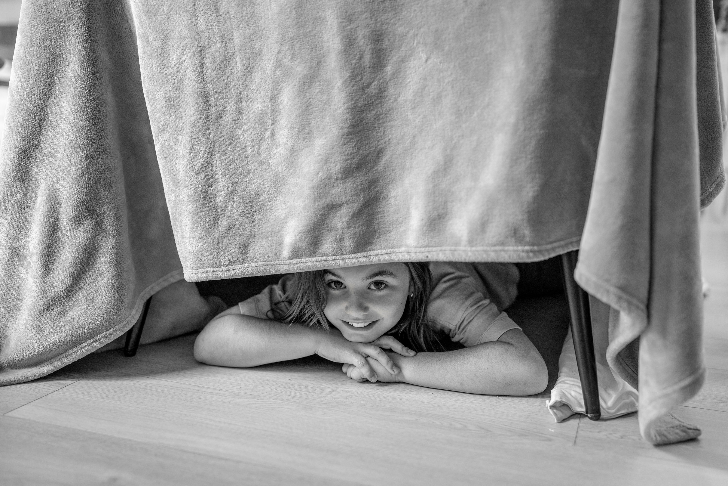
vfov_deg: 35.9
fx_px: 748
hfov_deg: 51.9
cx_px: 376
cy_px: 238
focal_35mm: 37
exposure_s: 1/160
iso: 1000
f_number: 2
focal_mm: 35
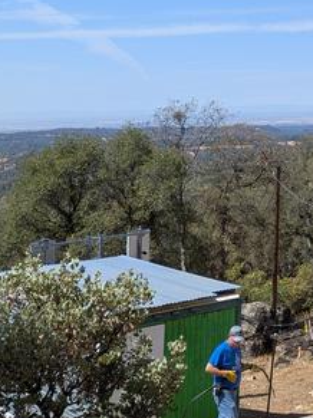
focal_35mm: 66
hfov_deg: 20.4
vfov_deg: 27.4
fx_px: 796
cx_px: 399
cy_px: -20
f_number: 1.7
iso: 29
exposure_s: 1/1949
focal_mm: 4.53
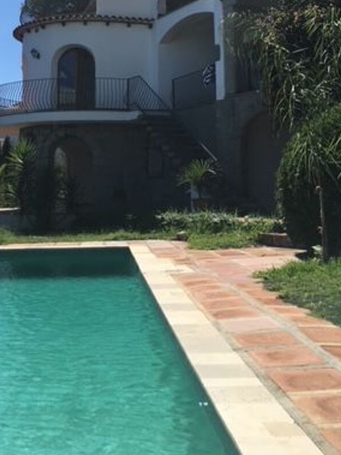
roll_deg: +0.3
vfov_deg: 37.3
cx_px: 153
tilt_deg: +11.7
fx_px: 643
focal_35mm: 49
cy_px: 80
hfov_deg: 29.7
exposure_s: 1/1876
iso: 25
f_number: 2.2
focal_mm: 4.15
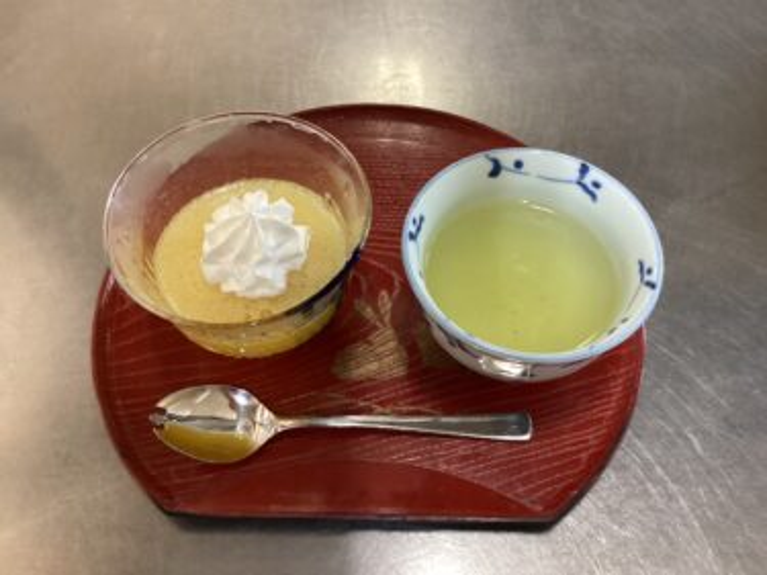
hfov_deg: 58.4
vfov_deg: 45.4
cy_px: 288
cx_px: 384
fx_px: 687
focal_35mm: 31
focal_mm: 3.3
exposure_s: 1/60
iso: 400
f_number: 2.4
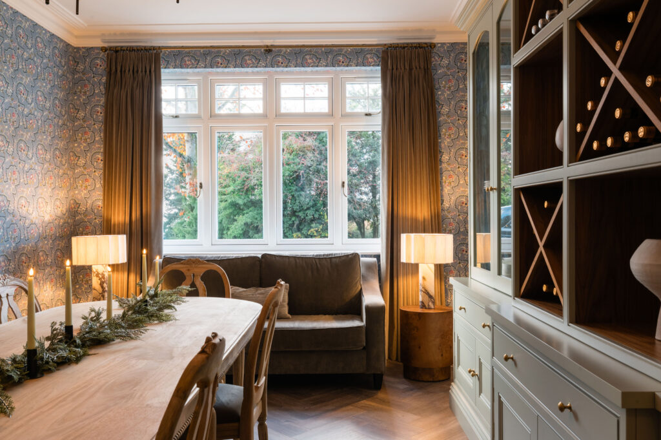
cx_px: 330
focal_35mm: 32
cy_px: 220
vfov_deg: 41.1
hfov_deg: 58.8
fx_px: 587
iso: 400
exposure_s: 1/8
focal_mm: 32
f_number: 11
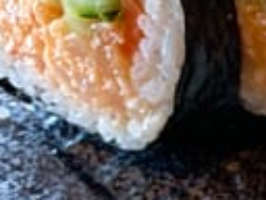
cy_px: 179
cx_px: 617
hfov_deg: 12.3
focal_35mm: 130
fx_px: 999
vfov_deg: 11.3
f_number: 1.8
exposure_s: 1/60
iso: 125
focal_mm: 4.25
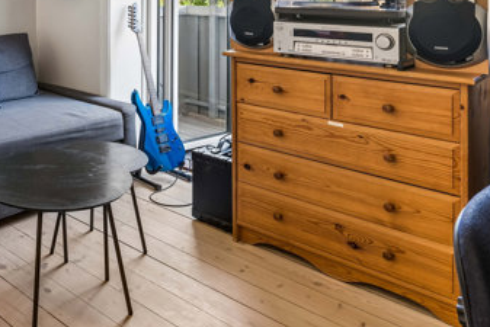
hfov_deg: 44.9
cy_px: -7
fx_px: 517
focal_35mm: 38
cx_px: 29
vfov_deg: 32.1
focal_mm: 16
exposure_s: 1/30
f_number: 8
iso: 200
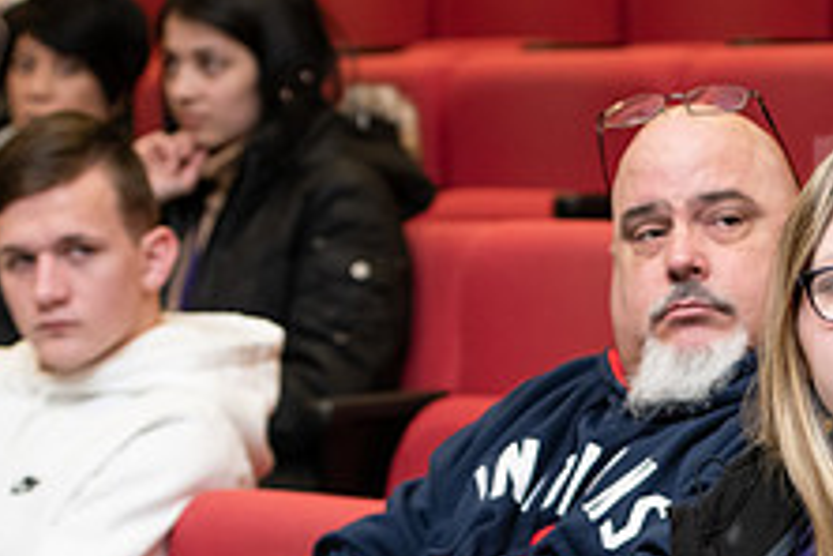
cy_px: 592
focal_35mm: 183
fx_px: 4234
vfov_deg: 7.5
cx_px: 702
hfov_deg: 11.2
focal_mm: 70
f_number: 3.5
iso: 1000
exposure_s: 1/200
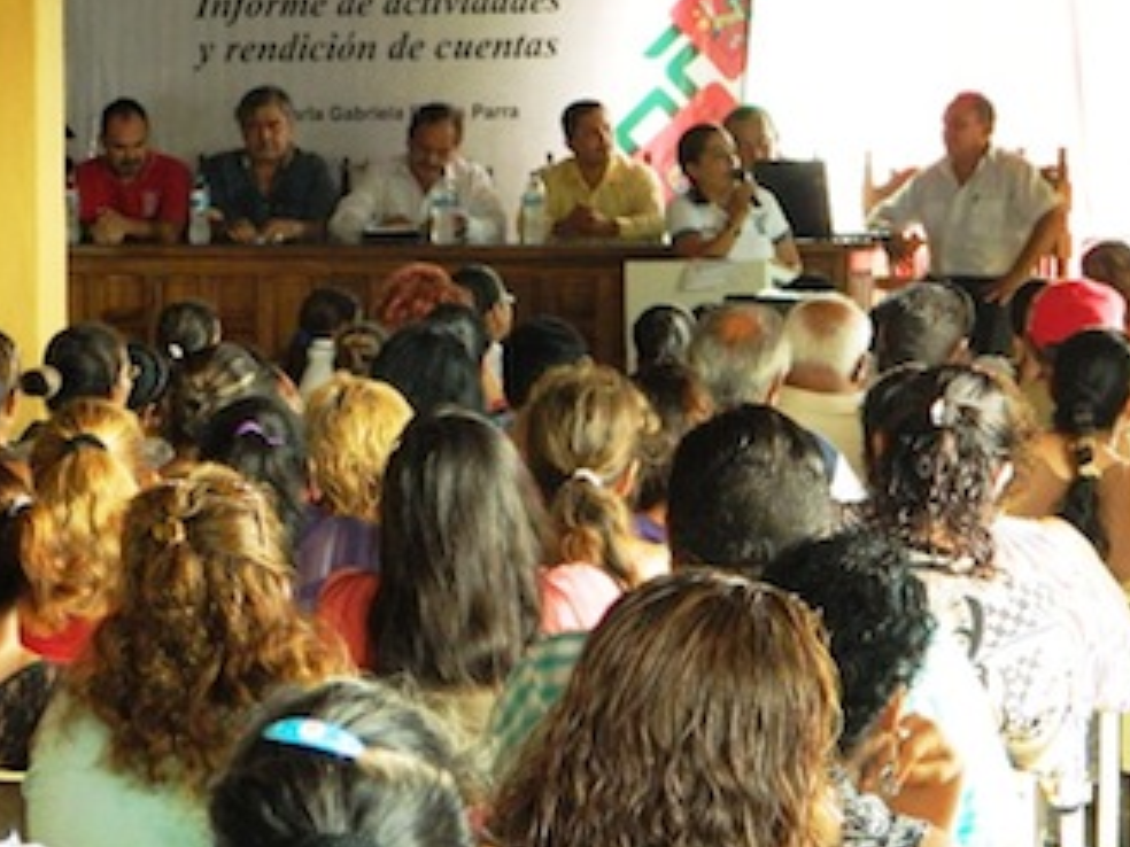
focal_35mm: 157
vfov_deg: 9.5
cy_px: 343
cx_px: 362
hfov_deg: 12.6
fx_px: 5125
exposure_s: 1/30
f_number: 4.5
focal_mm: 18.6
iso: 400
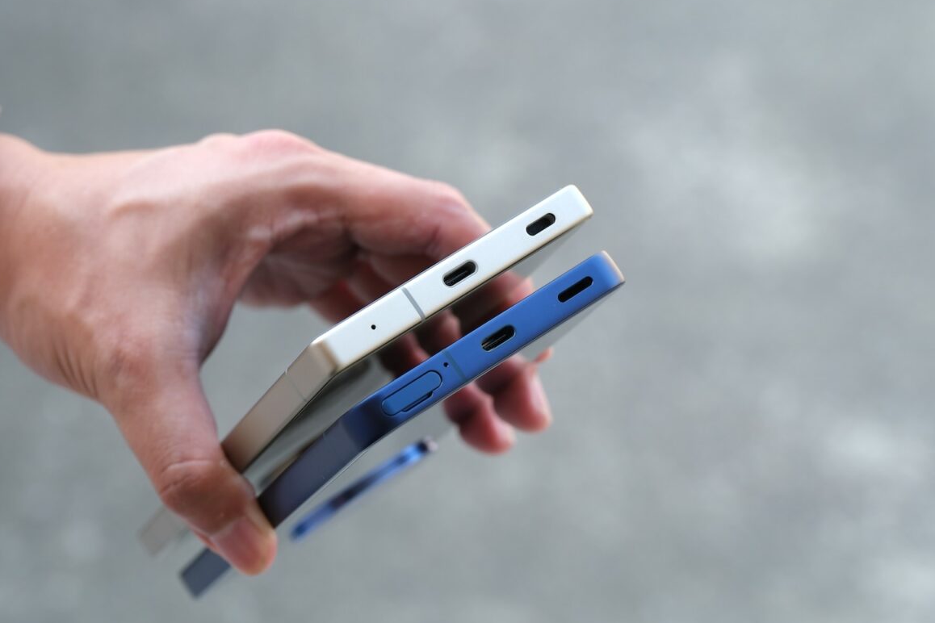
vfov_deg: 15.9
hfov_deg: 23.6
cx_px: 459
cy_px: 311
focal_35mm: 86
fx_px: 2233
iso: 200
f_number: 5
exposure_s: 1/125
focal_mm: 55
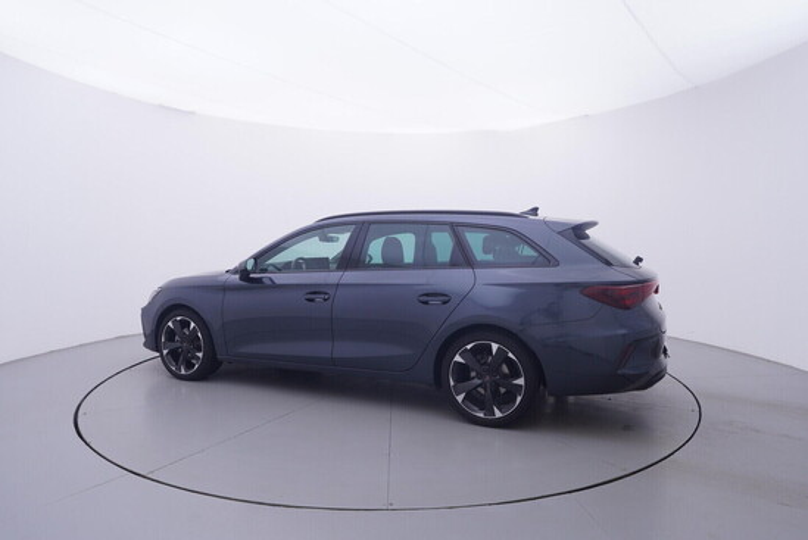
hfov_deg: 77.3
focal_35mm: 22
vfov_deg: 56.2
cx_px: 404
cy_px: 270
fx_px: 505
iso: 200
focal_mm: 15
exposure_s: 1/80
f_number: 5
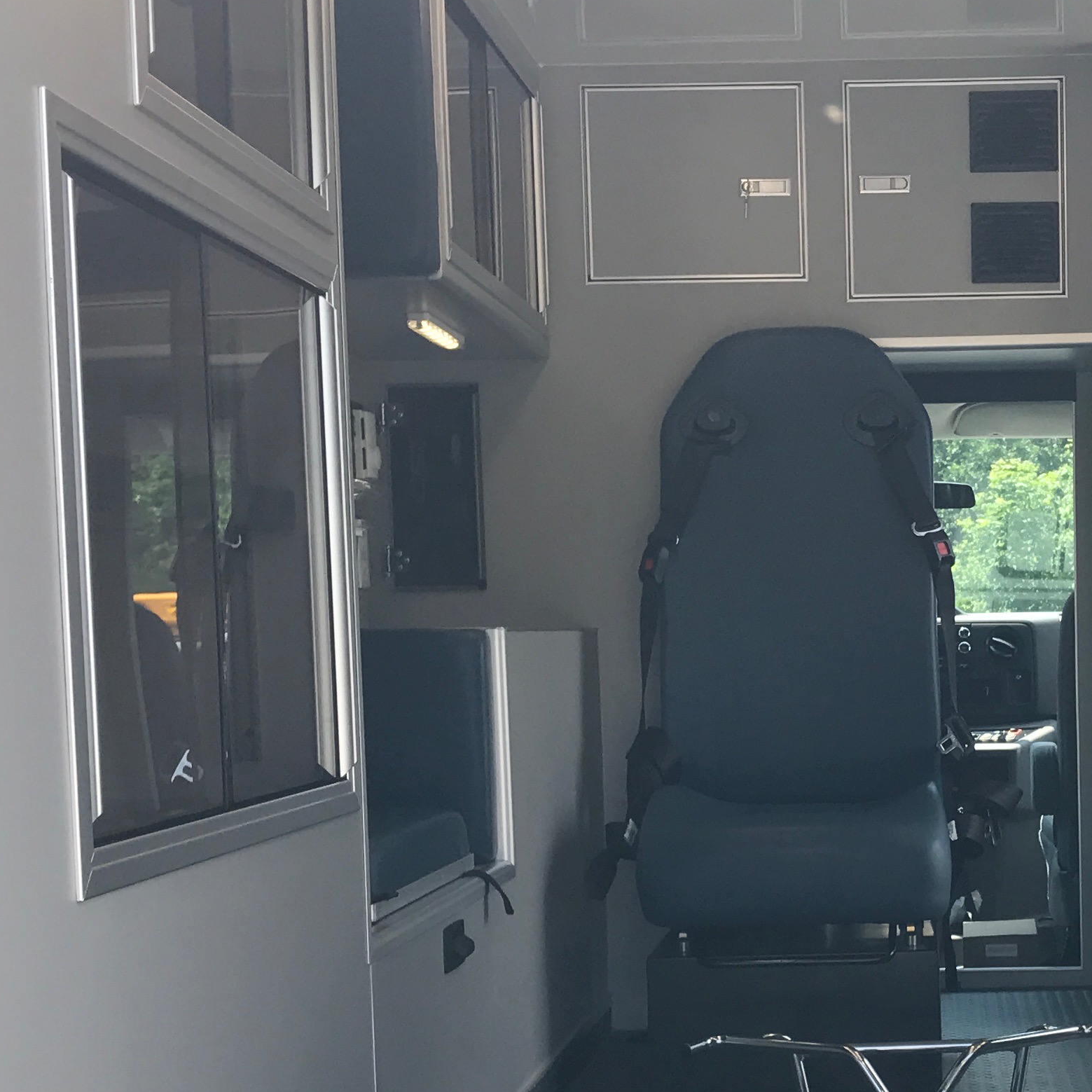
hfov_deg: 26.2
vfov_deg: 26.6
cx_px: 934
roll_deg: -1.1
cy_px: 786
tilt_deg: -2.5
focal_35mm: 64
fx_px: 2284
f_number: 1.8
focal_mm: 3.99
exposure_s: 1/409
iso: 20
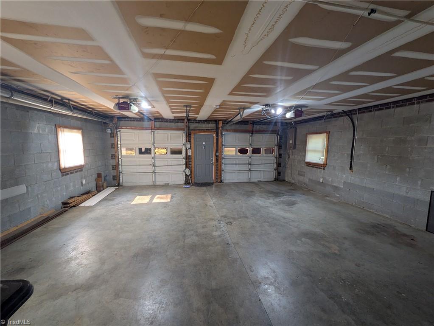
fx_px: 176
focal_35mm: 14
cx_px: 217
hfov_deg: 102.0
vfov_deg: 85.7
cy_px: 163
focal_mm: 1.83
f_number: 2.2
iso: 218
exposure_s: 1/120
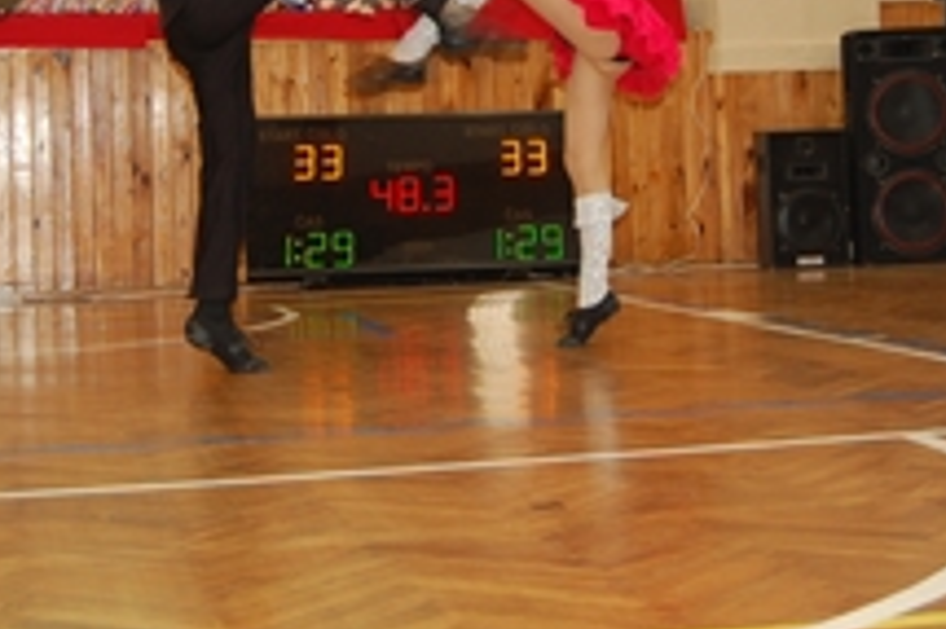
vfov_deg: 16.7
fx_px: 2105
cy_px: 40
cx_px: 378
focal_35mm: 80
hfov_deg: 25.3
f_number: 3.8
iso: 400
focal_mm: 23
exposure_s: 1/60
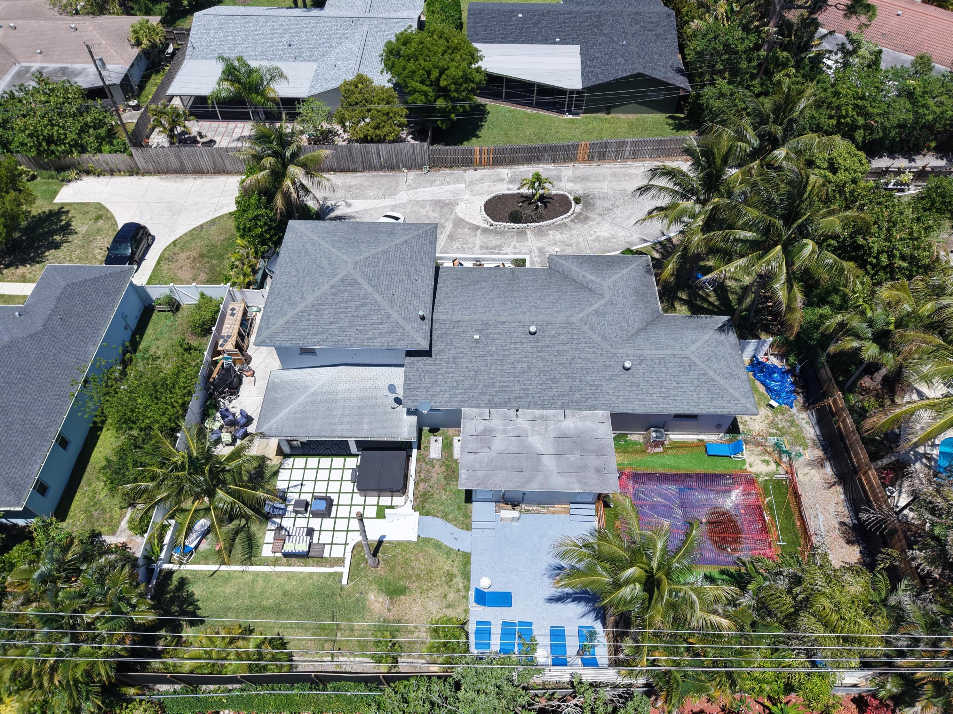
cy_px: 357
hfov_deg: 71.6
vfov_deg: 56.8
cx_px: 476
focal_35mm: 24
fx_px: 661
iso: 230
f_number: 1.8
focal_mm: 8.67
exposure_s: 1/6000
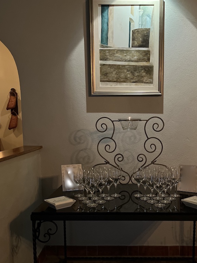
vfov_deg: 49.8
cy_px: 161
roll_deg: +0.5
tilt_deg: -8.8
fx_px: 281
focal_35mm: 37
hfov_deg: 38.3
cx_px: 126
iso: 640
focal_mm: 5.1
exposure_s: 1/30
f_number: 1.6
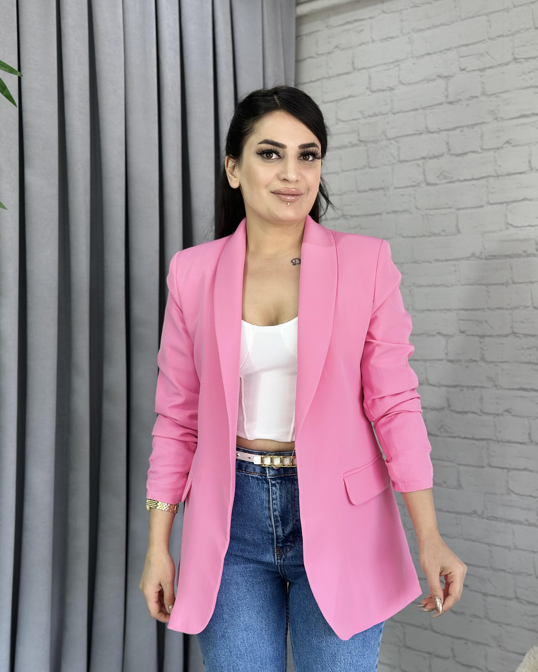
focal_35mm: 51
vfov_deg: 36.6
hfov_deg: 29.7
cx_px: 271
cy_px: 364
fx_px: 1015
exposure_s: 1/100
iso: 80
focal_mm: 6.86
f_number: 1.78
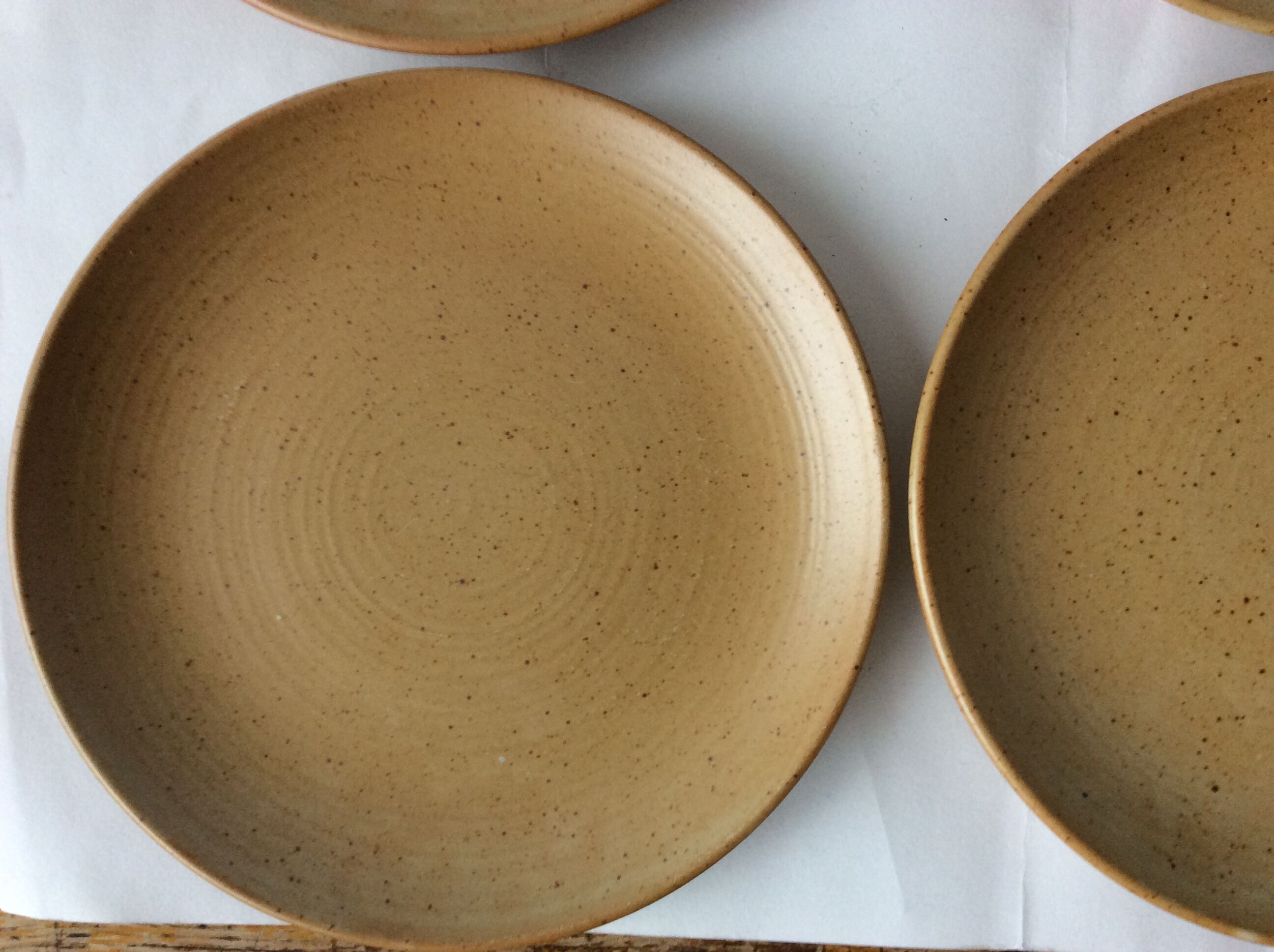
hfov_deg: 56.9
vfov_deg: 44.1
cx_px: 637
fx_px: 1176
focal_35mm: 32
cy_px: 476
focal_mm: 3.3
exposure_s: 1/24
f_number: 2.4
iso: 64
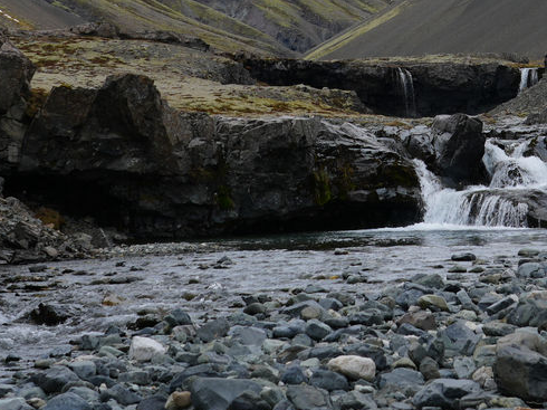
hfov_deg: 17.8
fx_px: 1737
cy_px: -121
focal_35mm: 110
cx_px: 377
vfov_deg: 13.0
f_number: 8
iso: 100
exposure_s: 1/125
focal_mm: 35
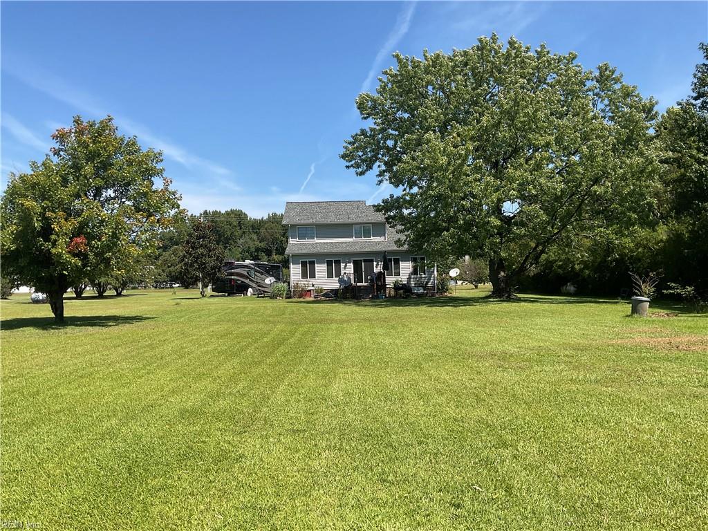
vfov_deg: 48.2
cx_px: 354
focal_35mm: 29
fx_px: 593
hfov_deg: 61.7
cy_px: 266
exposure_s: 1/1577
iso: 16
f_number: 1.8
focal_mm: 3
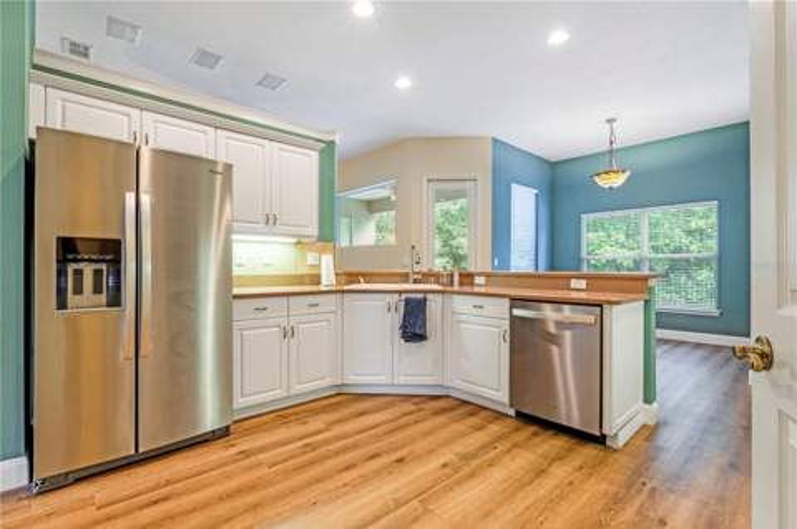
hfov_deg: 95.0
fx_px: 365
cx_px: 398
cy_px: 264
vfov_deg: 71.9
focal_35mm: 16
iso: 250
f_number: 9
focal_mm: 11
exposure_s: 1/60
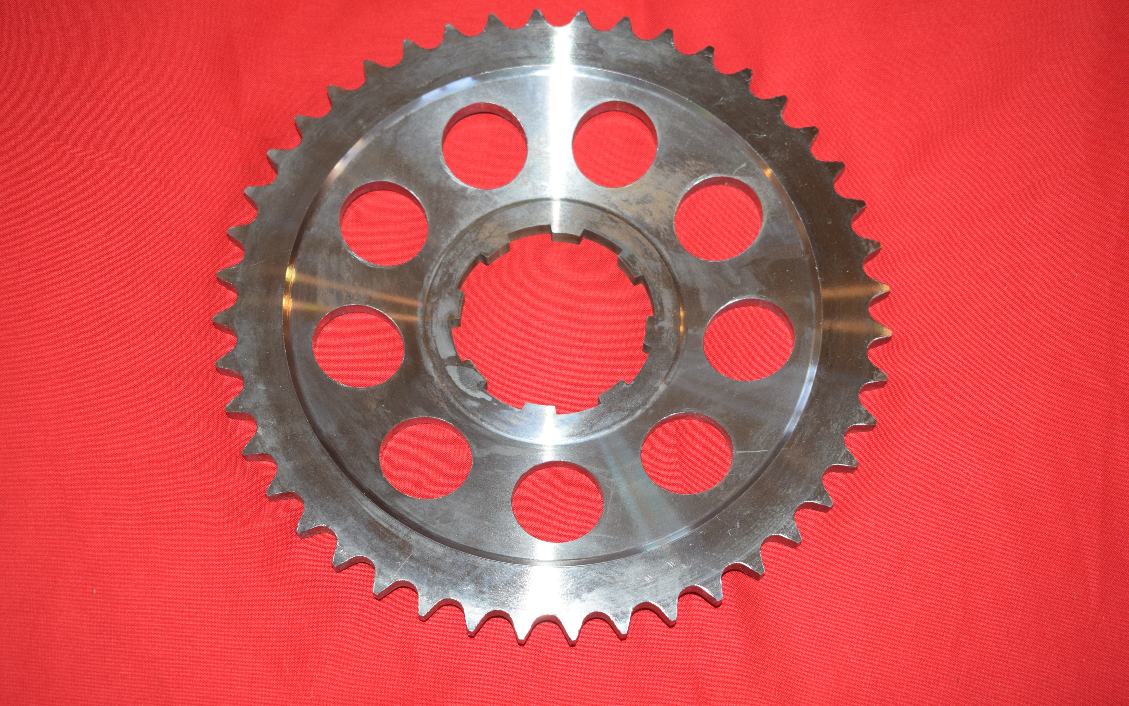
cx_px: 566
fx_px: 1815
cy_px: 344
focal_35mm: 59
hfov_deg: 34.5
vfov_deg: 22.0
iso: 800
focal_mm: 38
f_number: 5.6
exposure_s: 1/60
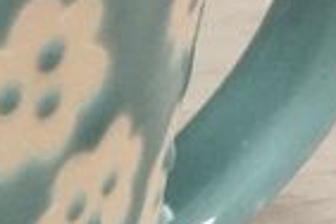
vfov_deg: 7.4
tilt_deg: -33.6
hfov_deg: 10.2
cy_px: 220
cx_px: -337
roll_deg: -2.8
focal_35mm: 186
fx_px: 1736
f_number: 2.4
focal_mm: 3.3
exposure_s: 1/30
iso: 100
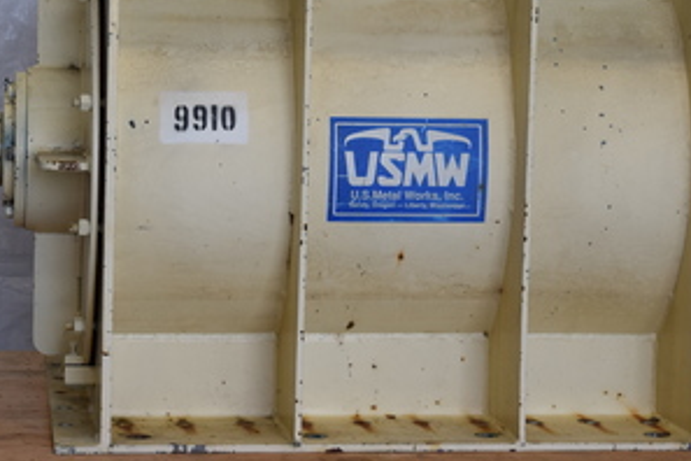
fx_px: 1938
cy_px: 141
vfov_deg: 13.5
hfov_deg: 20.2
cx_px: 288
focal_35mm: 101
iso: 400
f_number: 5.6
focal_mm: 40
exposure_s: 1/125
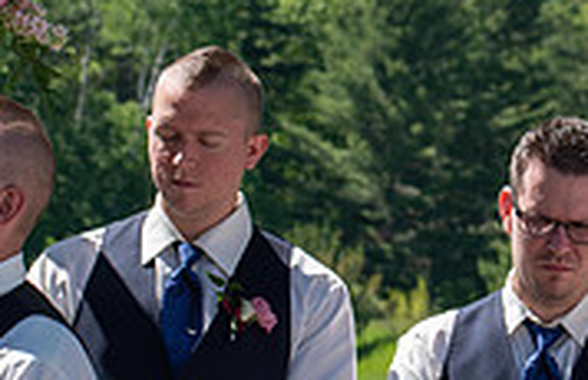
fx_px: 5937
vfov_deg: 3.7
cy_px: 256
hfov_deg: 5.7
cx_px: 613
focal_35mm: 367
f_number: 6.3
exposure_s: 1/640
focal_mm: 70
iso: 200
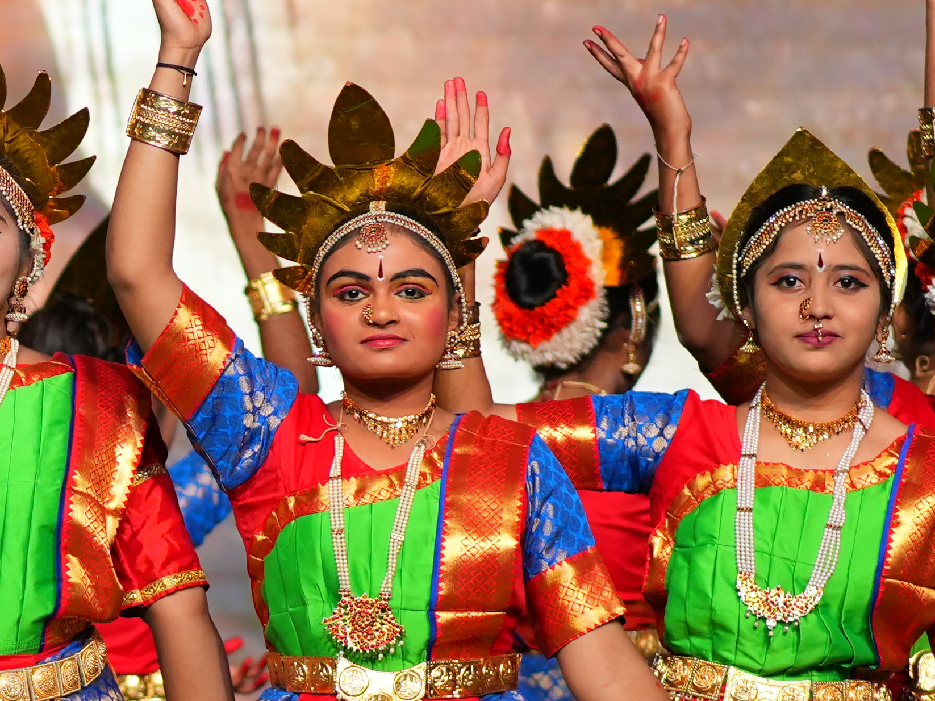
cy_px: 382
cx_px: -305
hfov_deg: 5.7
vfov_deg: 4.3
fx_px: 9398
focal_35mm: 348
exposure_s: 1/800
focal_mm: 85
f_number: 1.8
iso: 1000
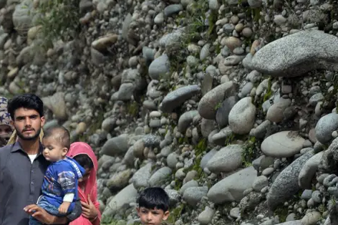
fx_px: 3500
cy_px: 157
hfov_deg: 5.5
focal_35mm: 373
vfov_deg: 3.7
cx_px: 30
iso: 320
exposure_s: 1/500
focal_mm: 200
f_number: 5
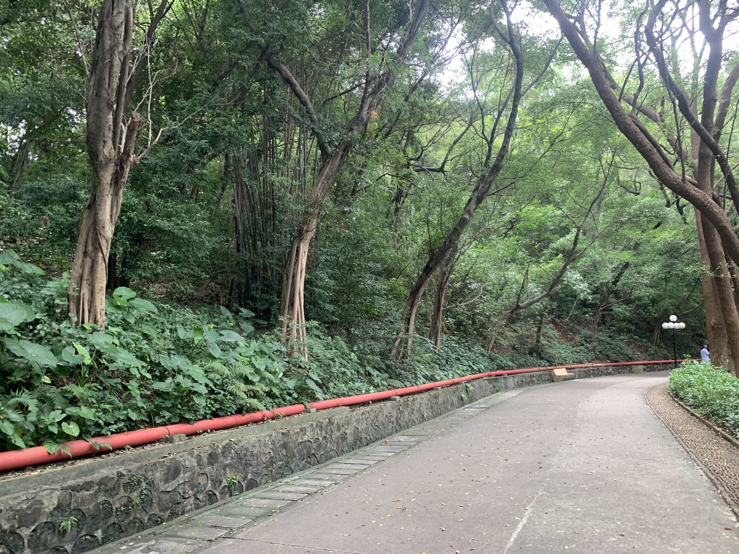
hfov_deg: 67.3
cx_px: 370
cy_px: 277
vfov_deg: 53.1
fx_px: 555
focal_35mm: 26
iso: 100
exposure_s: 1/71
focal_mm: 4.25
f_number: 1.8
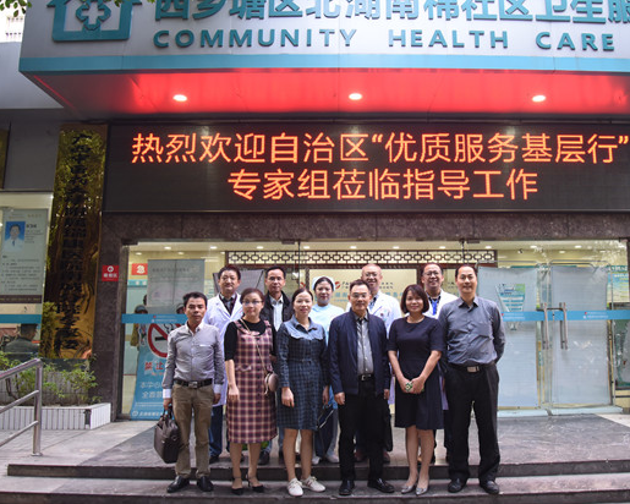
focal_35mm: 28
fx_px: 522
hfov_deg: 62.0
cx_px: 357
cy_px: 250
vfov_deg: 51.5
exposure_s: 1/100
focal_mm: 24
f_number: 5
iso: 1250
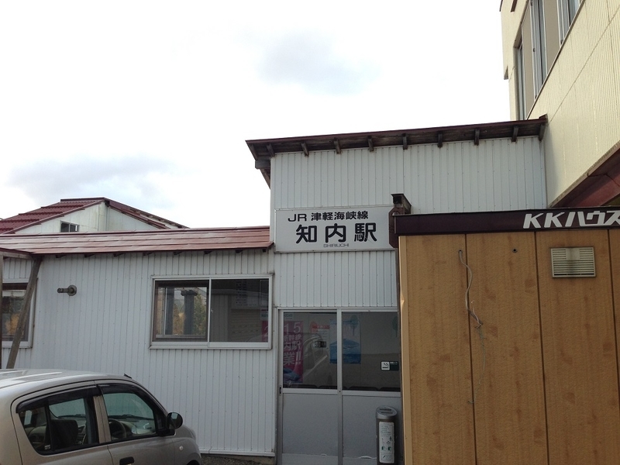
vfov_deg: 42.9
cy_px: 232
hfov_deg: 55.4
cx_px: 310
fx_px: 591
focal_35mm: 33
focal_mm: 4.12
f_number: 2.4
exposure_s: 1/140
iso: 50
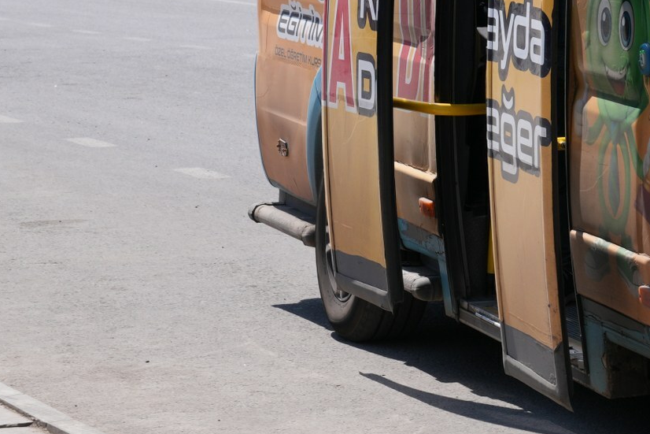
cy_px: -90
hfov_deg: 10.9
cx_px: 1112
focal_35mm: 178
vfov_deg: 7.6
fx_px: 3214
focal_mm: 49
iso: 125
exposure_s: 1/200
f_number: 9
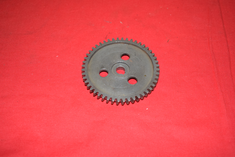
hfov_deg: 41.1
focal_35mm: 48
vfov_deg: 28.1
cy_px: 78
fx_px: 313
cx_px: 118
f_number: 5
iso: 1250
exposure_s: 1/200
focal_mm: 32
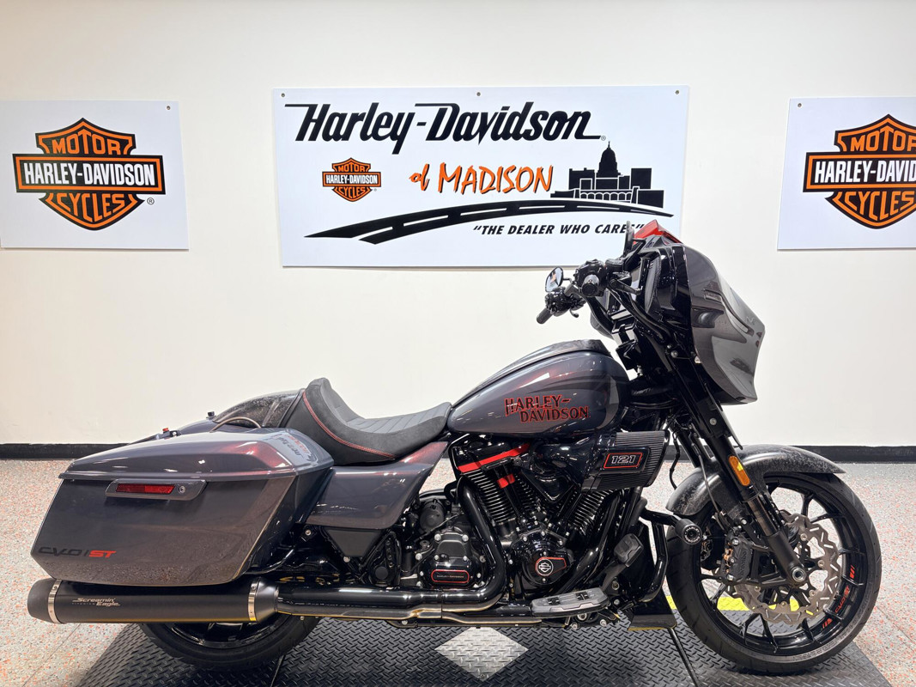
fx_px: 688
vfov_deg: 53.1
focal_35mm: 26
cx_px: 458
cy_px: 344
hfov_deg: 67.3
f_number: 1.6
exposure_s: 1/120
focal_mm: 5.96
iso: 40
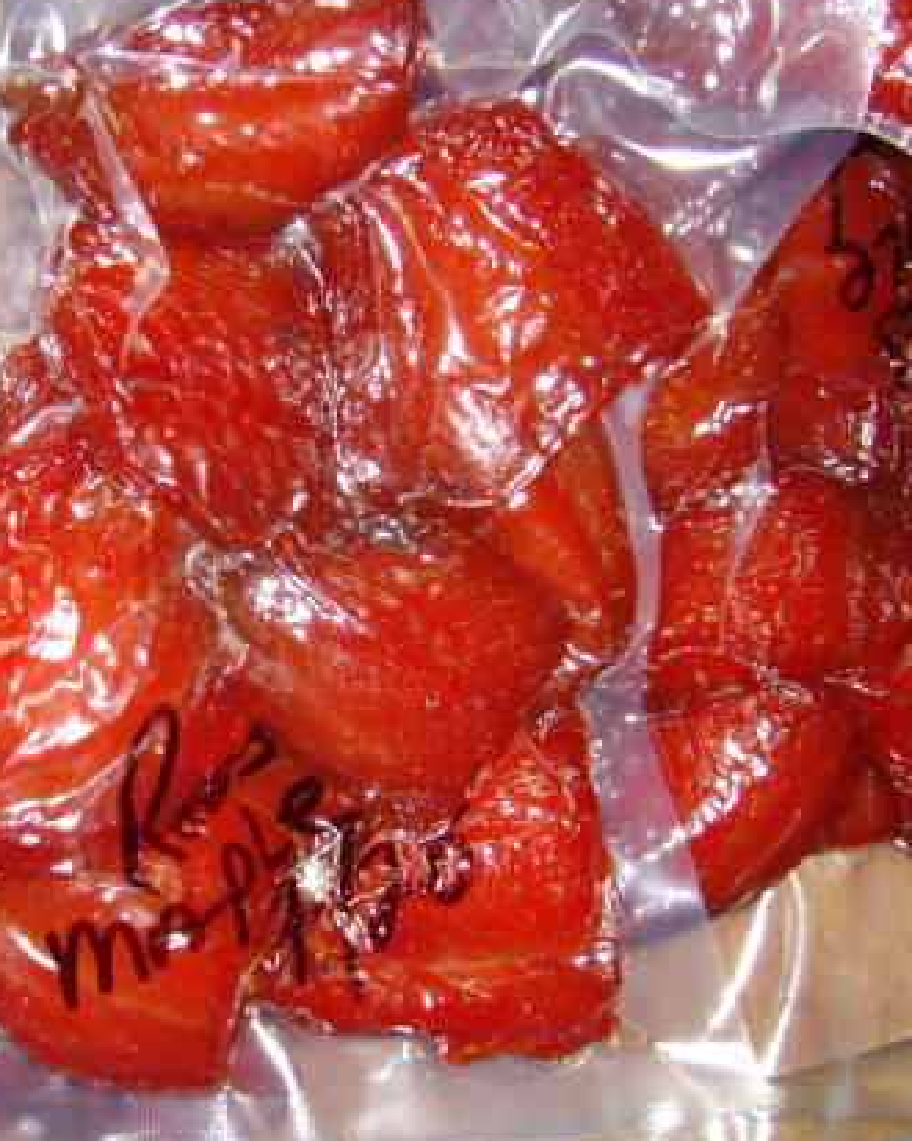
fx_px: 1992
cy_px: 622
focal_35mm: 59
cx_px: 205
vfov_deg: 32.0
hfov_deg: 25.4
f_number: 3.5
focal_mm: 6.6
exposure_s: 1/45
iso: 200
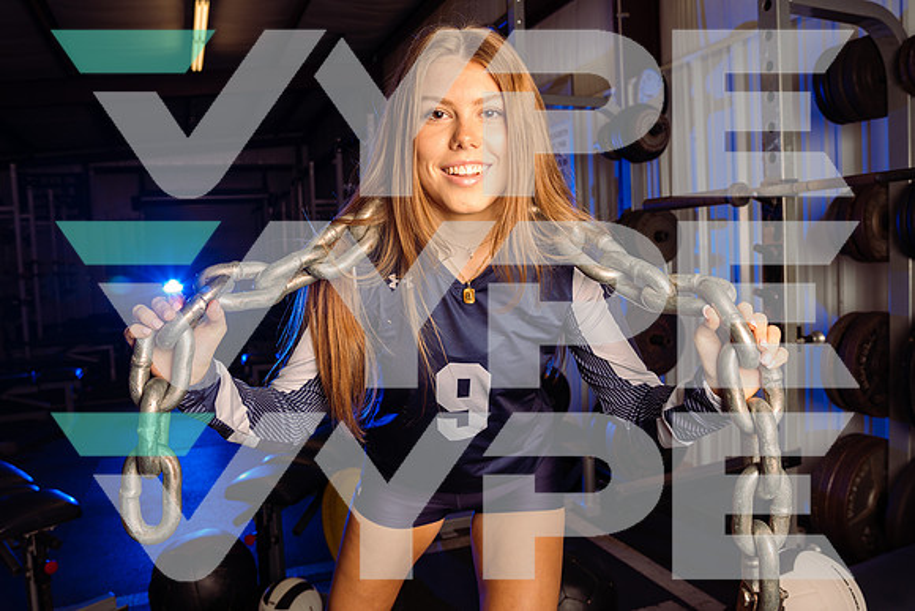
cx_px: 459
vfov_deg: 47.5
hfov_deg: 66.8
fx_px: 694
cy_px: 297
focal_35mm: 27
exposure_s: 1/250
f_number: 5
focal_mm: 24
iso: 320
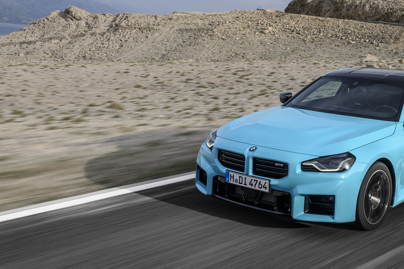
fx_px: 662
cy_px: 100
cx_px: 236
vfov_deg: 22.9
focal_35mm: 59
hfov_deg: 33.9
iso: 80
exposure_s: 1/20
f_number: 11
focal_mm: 30.5
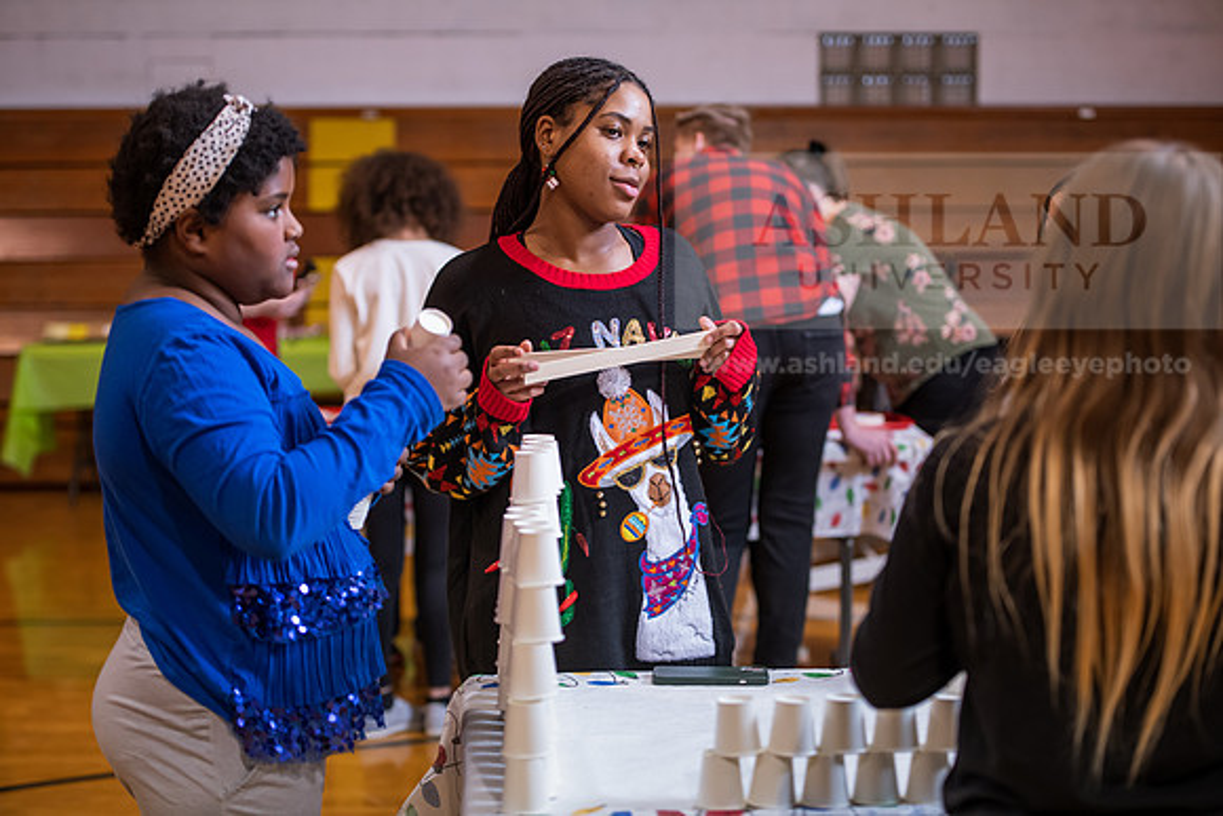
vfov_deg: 19.5
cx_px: 612
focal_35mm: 70
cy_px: 408
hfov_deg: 28.8
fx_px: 2379
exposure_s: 1/200
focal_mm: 70
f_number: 3.2
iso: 1000
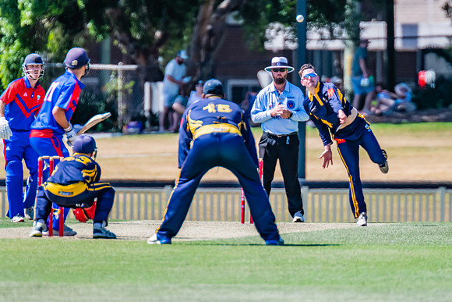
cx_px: 318
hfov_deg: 2.4
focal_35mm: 847
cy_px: 141
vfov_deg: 1.6
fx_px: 10632
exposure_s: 1/2000
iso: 640
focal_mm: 600
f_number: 6.3
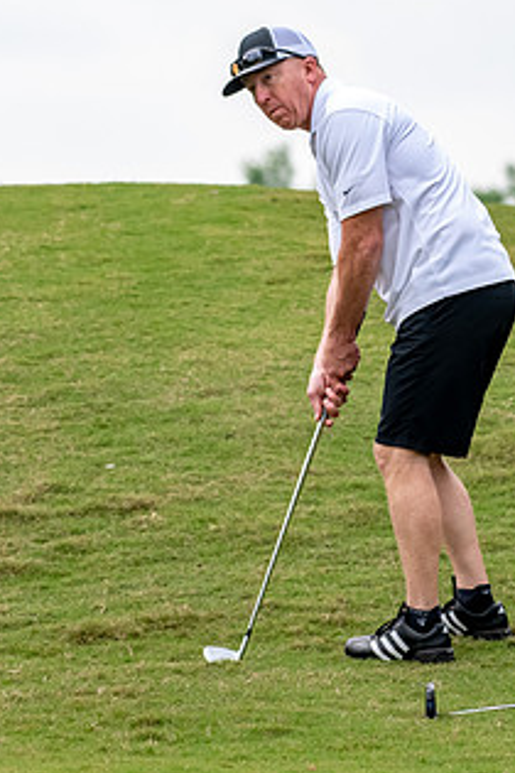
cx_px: 351
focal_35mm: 428
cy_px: 341
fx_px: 9183
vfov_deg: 4.8
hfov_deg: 3.2
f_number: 5.6
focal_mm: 200
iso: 1400
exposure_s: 1/2000
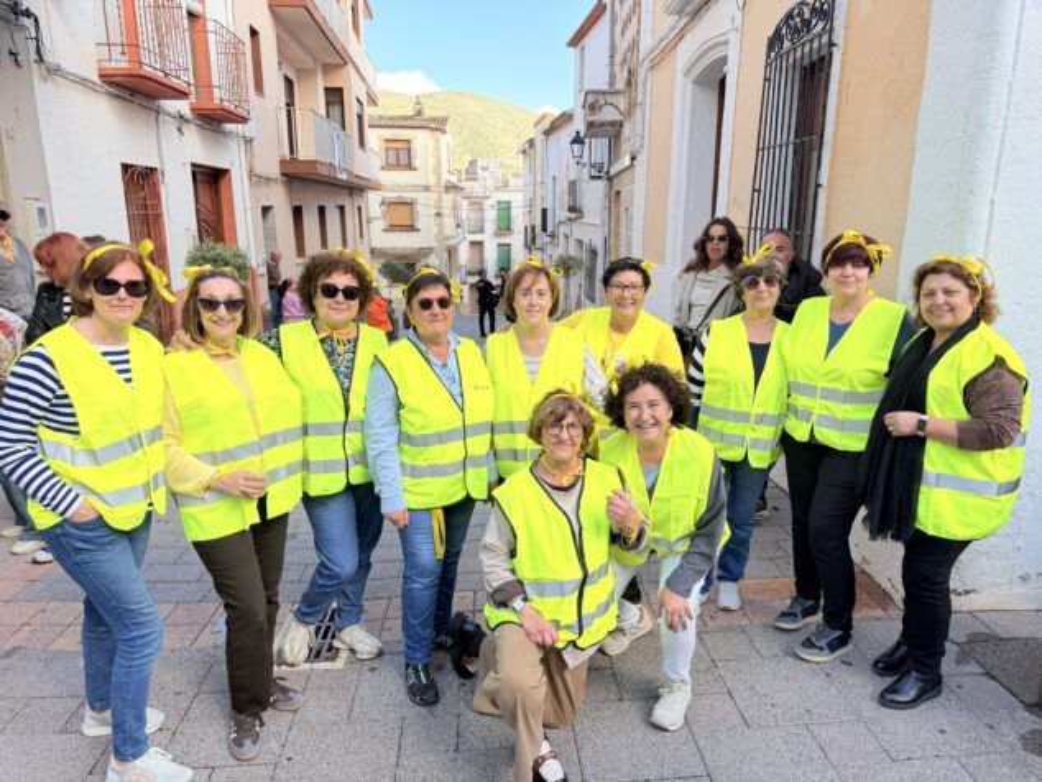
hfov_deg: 71.6
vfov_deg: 56.8
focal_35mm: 24
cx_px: 521
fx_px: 723
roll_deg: -0.1
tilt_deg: -13.7
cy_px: 391
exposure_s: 1/407
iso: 100
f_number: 1.78
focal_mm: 6.76
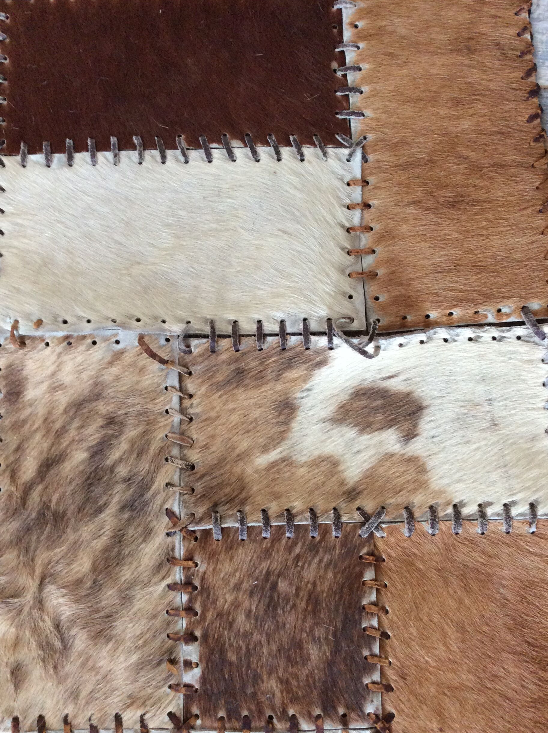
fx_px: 720
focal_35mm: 34
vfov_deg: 54.0
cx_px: 276
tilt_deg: -82.2
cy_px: 376
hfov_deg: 41.7
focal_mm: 3.3
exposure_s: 1/25
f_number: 2.4
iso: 160
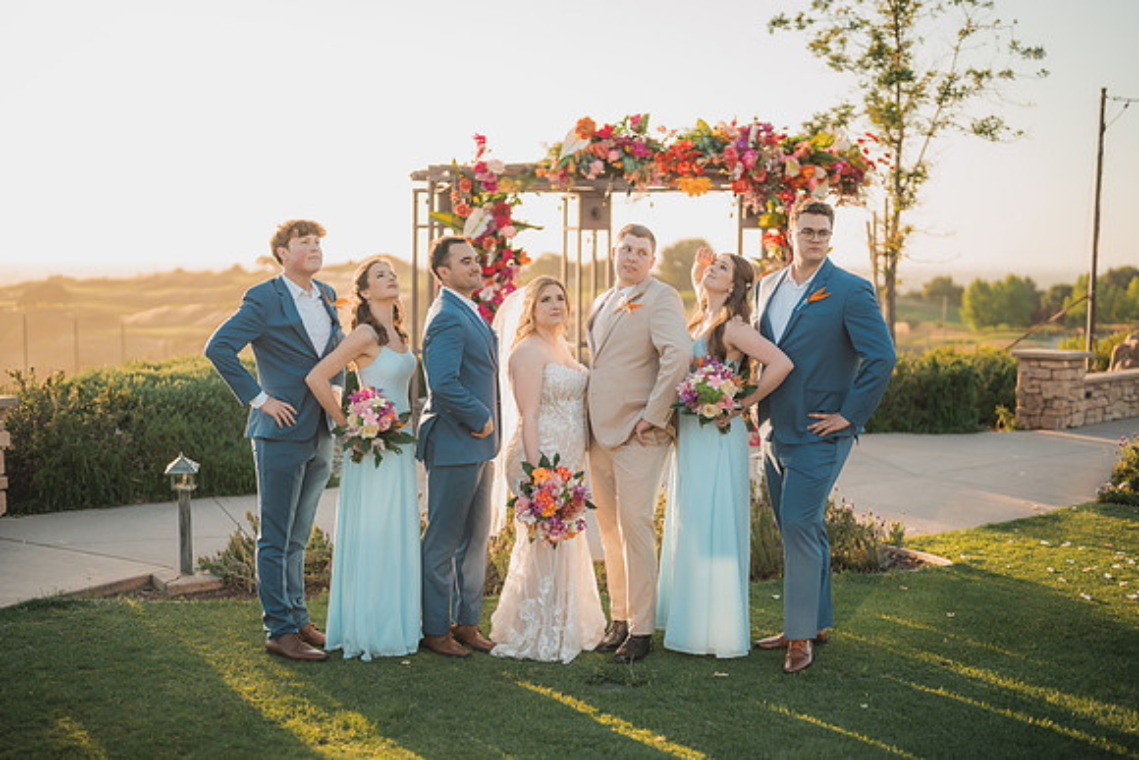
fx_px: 1582
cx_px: 570
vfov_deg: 27.0
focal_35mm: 50
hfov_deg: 39.6
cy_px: 380
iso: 200
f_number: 1.2
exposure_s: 1/3200
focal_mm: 50
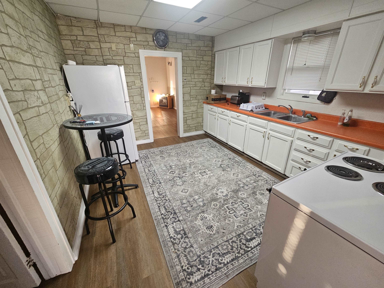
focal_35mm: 13
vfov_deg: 89.9
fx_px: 144
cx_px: 192
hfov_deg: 106.2
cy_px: 144
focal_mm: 2.2
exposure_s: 1/60
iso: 400
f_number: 2.2
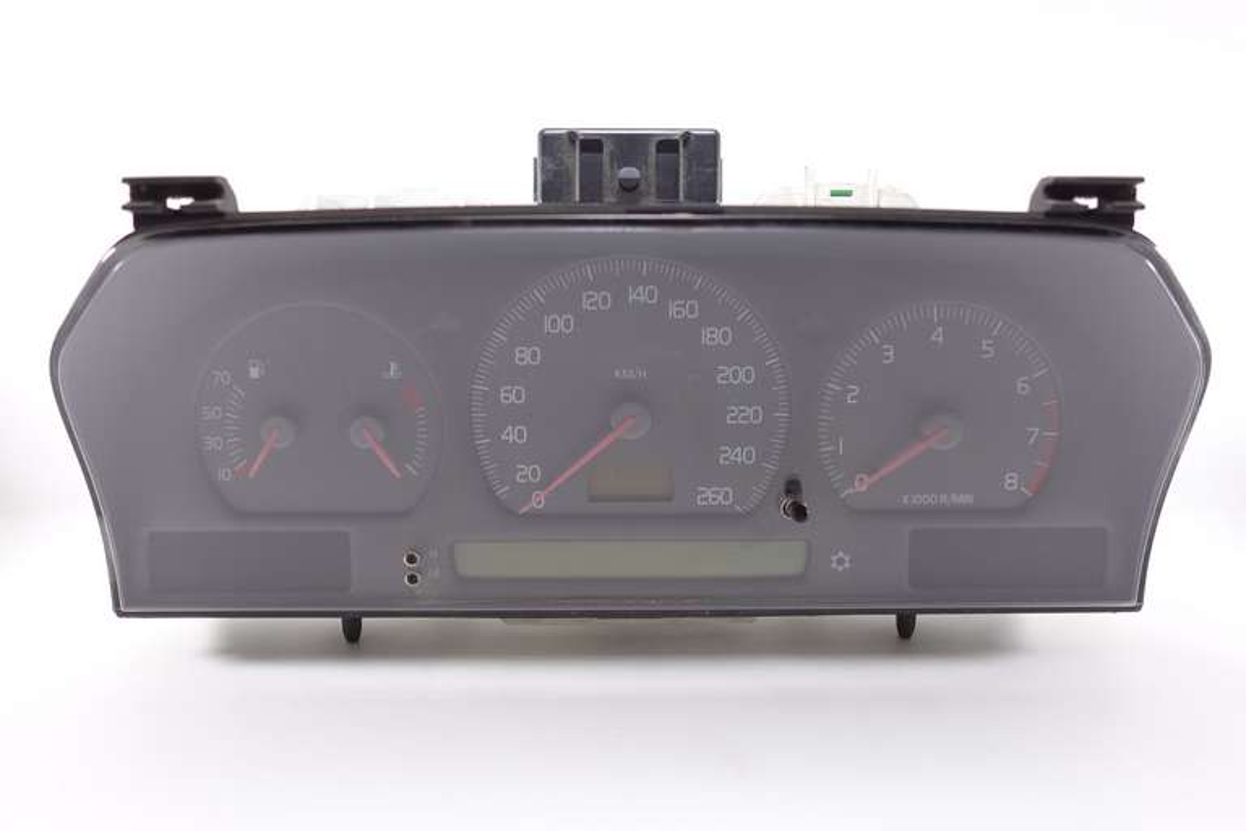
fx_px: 1073
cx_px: 623
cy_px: 416
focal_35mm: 31
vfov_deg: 42.3
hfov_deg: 60.3
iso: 125
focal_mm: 11.6
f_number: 2.2
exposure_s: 1/40
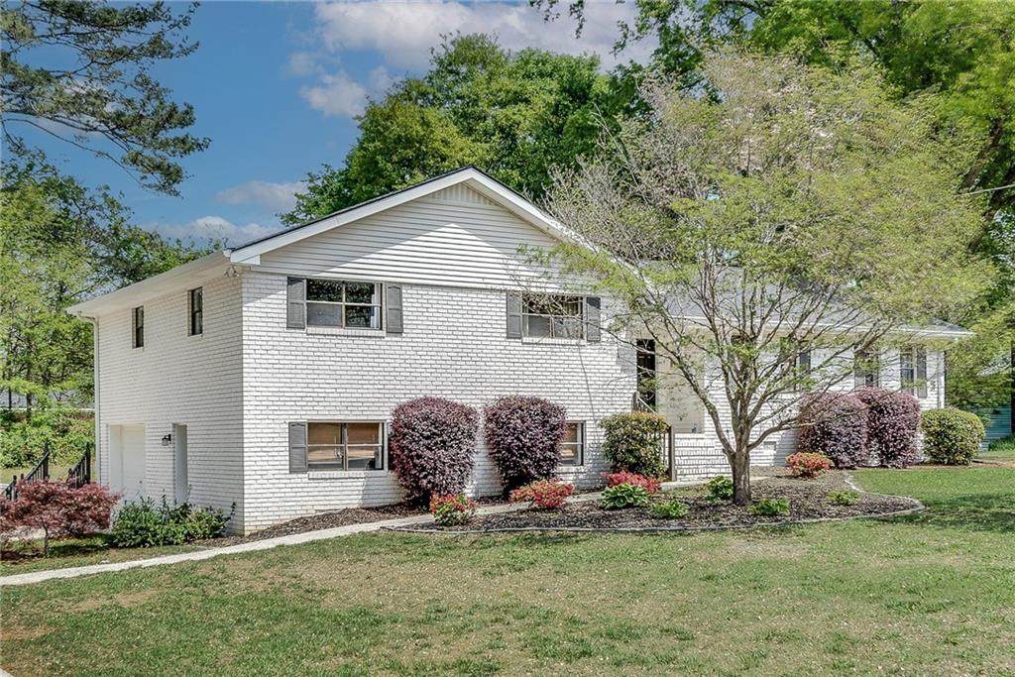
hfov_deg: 78.6
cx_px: 508
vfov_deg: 57.2
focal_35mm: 22
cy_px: 338
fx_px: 620
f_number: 8
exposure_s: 1/400
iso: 100
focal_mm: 22
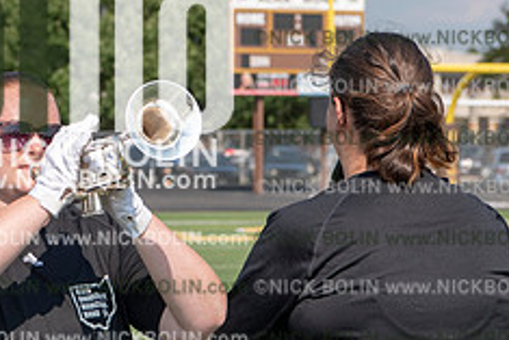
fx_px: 2447
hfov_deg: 11.8
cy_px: 88
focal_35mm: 173
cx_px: 80
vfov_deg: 7.9
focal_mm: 70
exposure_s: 1/1250
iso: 200
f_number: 5.6
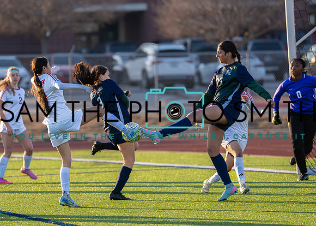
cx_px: 108
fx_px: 2842
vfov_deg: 4.5
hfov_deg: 6.4
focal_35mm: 317
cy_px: 103
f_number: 2.8
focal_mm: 200
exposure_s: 1/2500
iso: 400
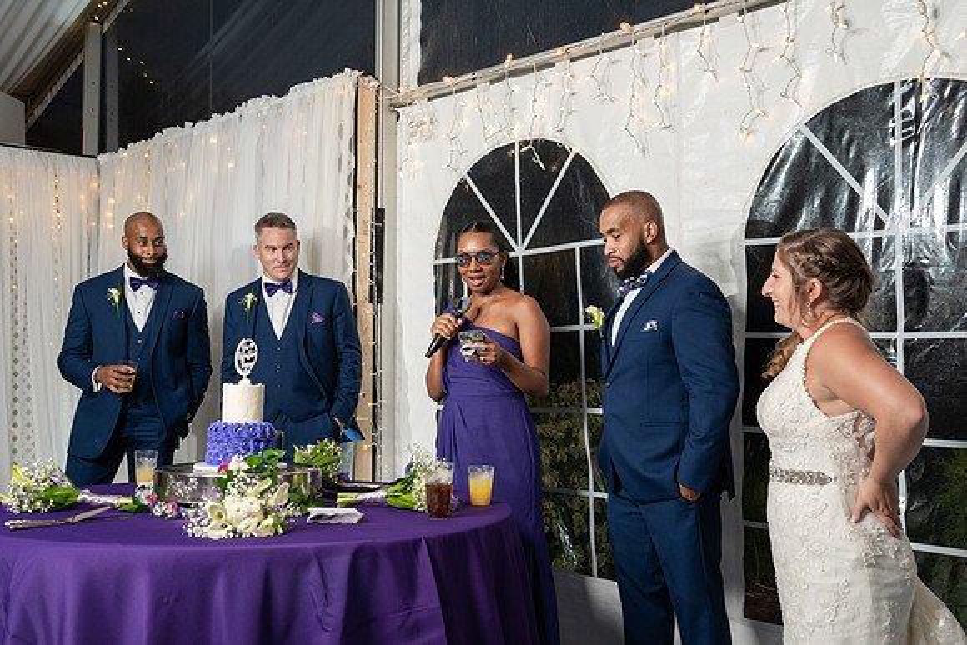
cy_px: 322
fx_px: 991
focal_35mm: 37
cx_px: 477
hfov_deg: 52.0
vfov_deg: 36.1
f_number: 5.6
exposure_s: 1/200
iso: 1600
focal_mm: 36
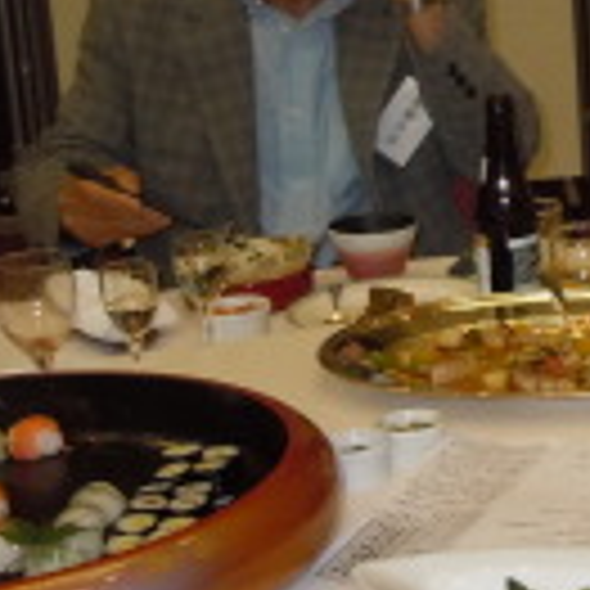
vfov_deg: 15.7
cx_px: 1112
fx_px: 2140
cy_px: 191
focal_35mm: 111
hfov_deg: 13.7
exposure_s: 1/30
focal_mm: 5.9
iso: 200
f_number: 4
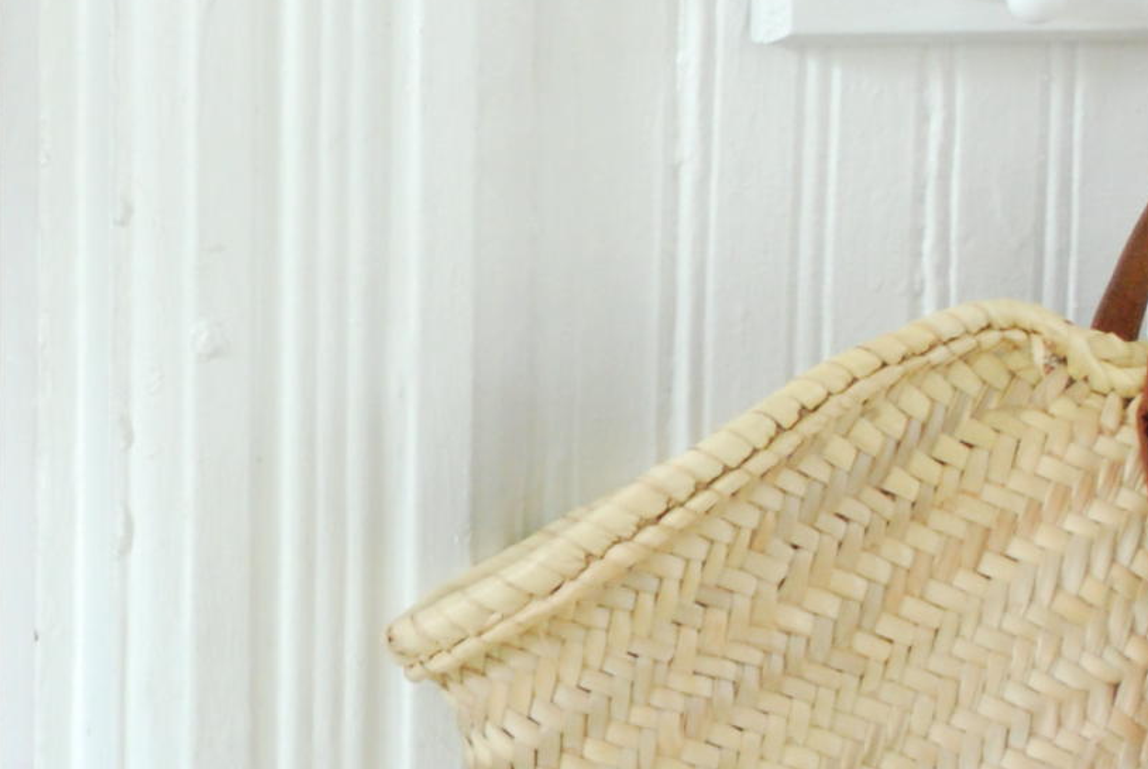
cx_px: -100
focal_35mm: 188
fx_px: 6003
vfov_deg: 7.3
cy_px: 200
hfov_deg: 10.8
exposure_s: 1/25
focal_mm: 34
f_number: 5
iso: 800
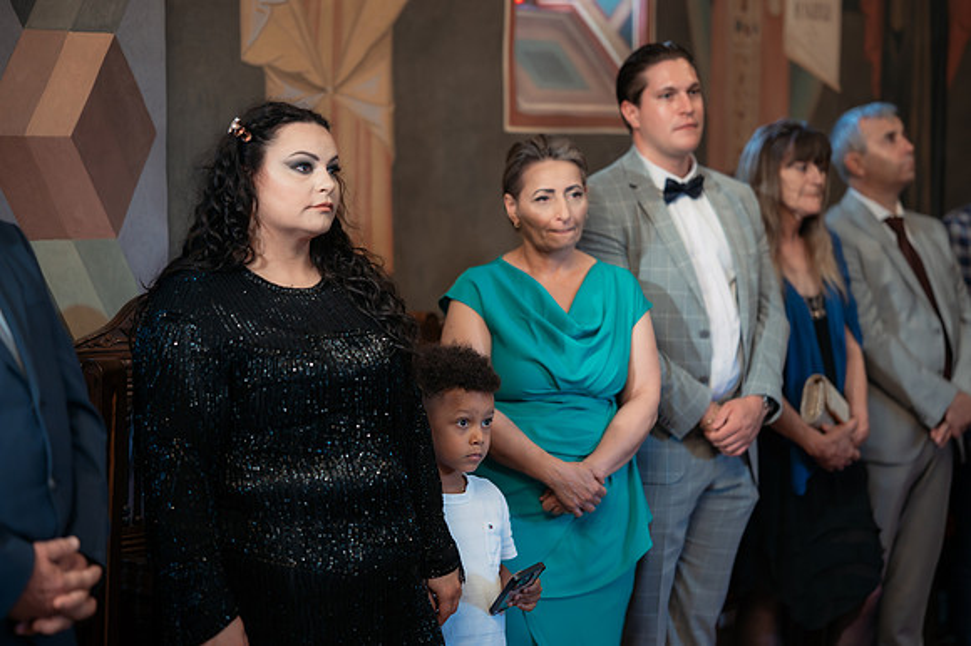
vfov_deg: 16.1
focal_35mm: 85
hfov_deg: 23.9
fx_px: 2291
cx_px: 486
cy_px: 323
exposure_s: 1/125
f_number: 1.8
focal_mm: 85
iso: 1600
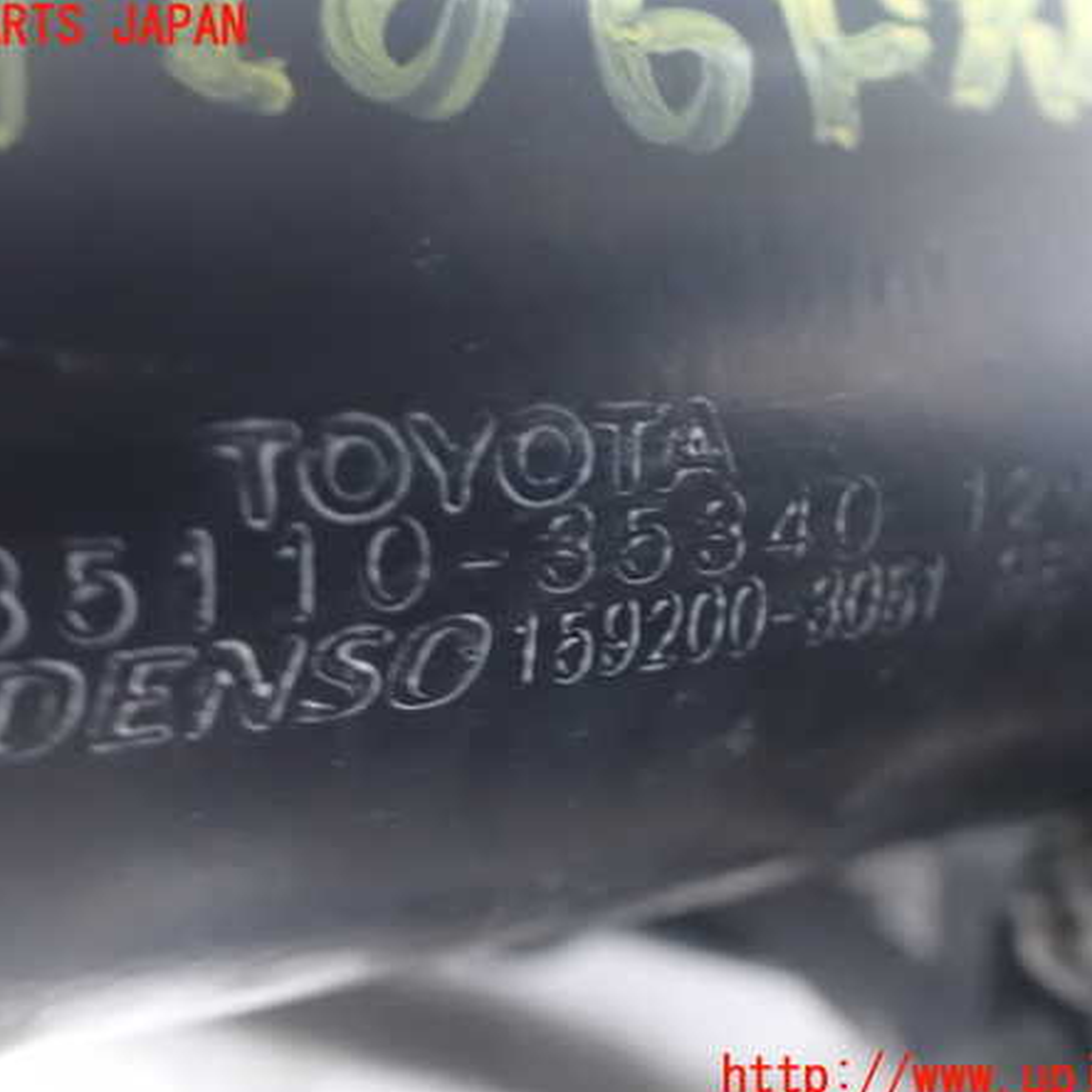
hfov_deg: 46.0
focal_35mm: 36
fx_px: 1285
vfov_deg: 46.0
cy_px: 553
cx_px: 539
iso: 1600
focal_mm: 5.4
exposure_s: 1/20
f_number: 2.3
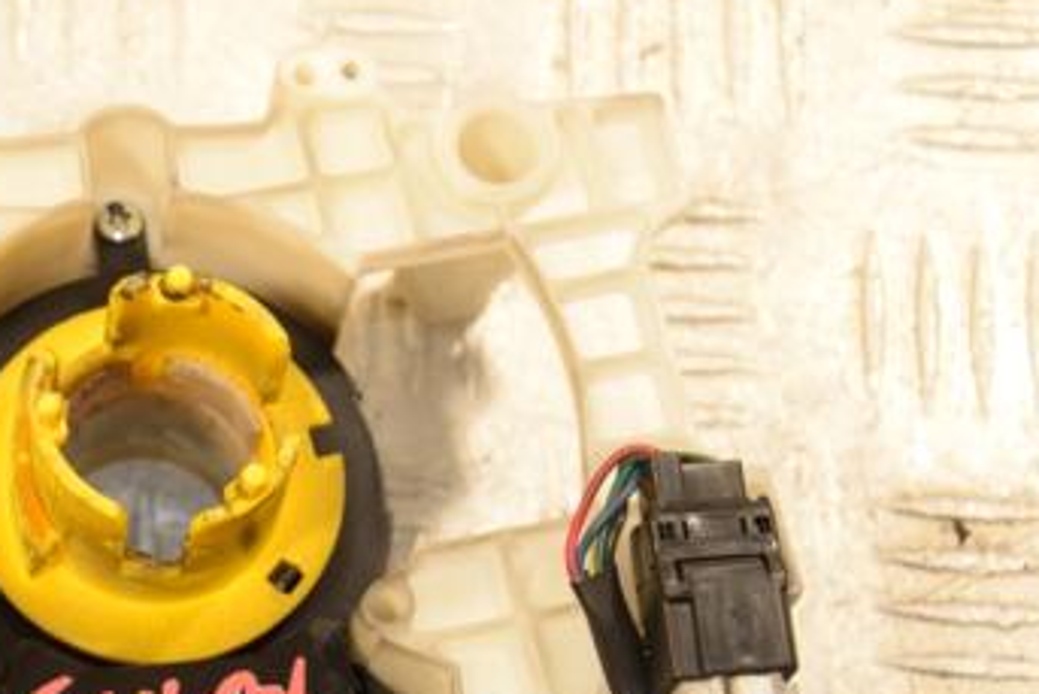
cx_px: 188
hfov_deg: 13.4
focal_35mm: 152
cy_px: 570
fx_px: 4389
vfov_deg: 9.0
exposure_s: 1/200
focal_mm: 58
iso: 800
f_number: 6.3
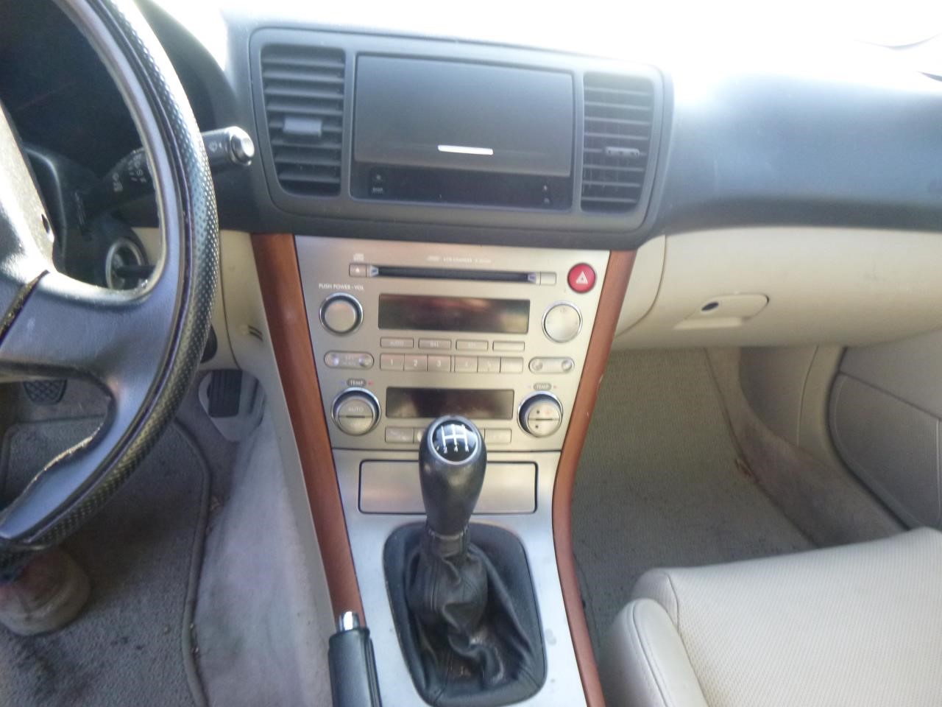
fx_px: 680
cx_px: 471
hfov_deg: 69.4
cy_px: 354
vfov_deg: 54.9
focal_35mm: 25
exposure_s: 1/60
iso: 320
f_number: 3.9
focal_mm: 4.5
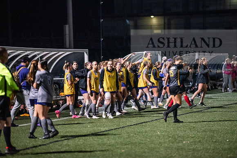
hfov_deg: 10.8
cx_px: 118
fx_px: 1251
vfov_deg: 7.2
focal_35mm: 190
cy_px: 79
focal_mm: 190
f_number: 3.2
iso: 8000
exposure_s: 1/800
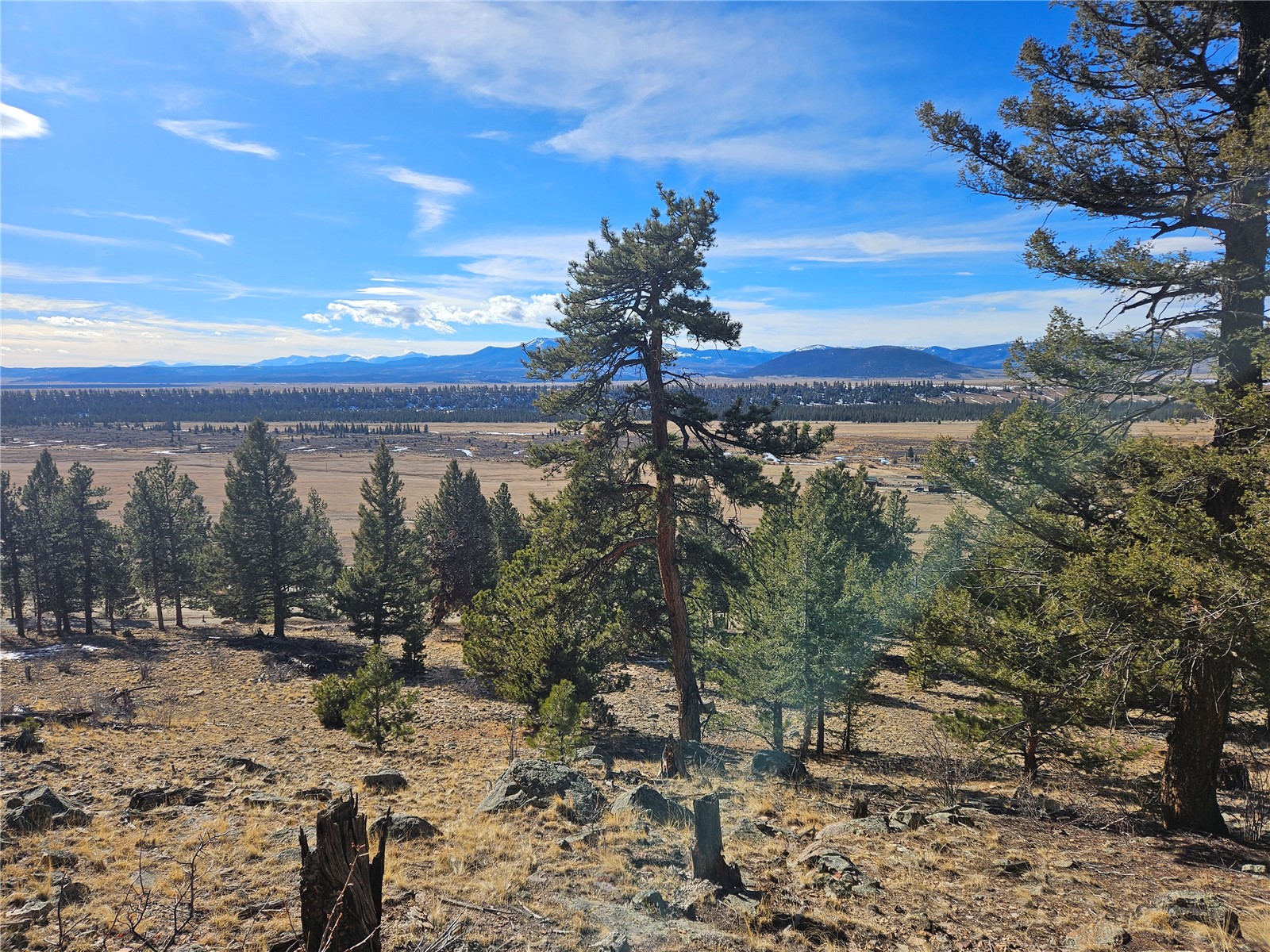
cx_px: 635
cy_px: 476
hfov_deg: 73.9
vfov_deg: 58.9
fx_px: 844
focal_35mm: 23
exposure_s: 1/2228
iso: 25
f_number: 1.8
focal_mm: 5.4
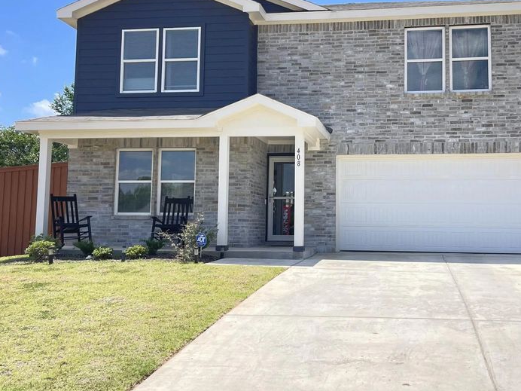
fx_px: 557
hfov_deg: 49.6
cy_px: 163
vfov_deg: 38.6
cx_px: 331
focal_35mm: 37
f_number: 1.6
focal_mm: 5.1
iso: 32
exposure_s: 1/1456
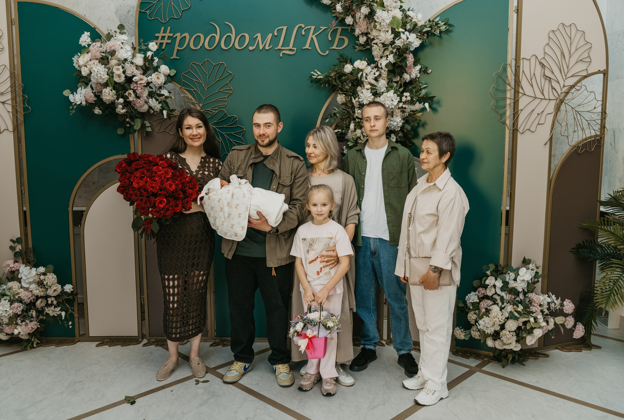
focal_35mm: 31
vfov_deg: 42.3
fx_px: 543
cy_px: 210
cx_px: 306
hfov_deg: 59.8
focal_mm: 30
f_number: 4.5
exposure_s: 1/160
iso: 320
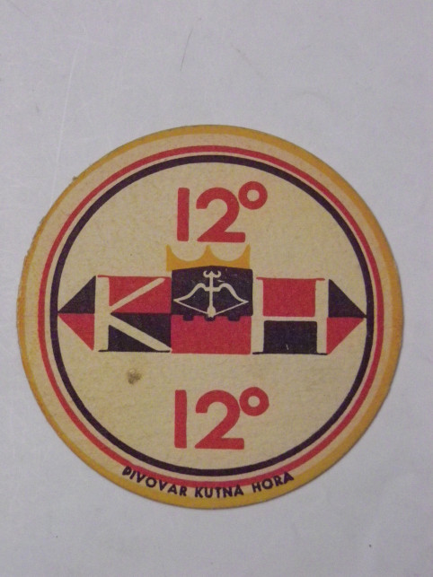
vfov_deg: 19.5
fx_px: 1685
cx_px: 216
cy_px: 288
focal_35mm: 101
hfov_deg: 14.6
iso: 800
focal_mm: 17.9
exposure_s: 1/80
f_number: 5.3
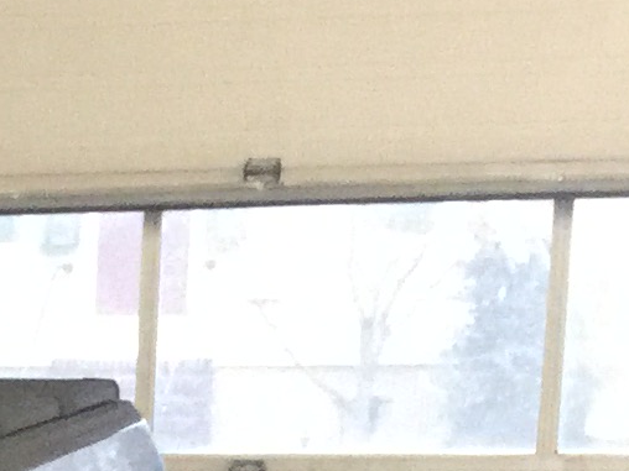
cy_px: 1228
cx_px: -485
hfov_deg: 9.5
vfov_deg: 6.9
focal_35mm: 199
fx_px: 3616
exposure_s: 1/33
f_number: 2.4
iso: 250
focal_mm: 3.3
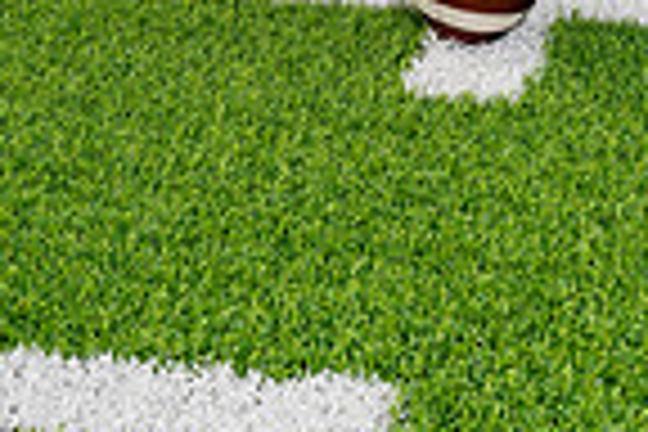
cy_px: -518
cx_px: 495
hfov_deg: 15.9
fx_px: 2304
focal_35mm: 128
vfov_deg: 9.7
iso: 160
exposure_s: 1/250
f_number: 7.1
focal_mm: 41
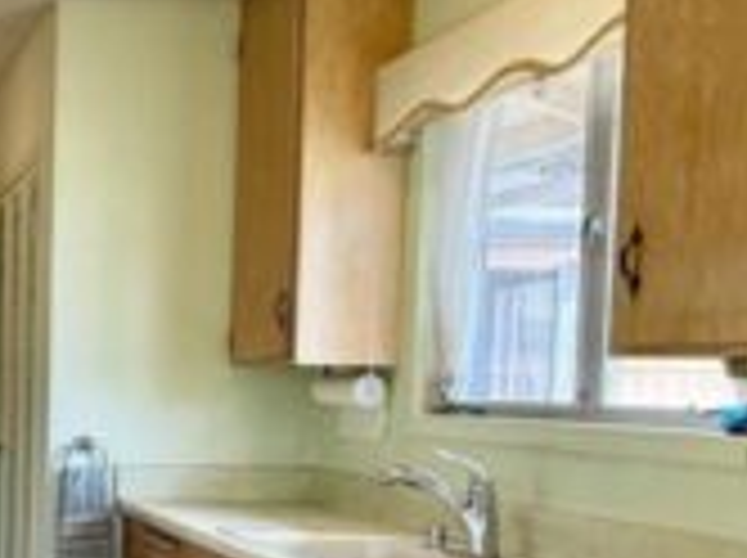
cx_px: -180
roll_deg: +0.2
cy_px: 450
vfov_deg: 26.4
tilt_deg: -2.6
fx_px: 1164
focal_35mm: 54
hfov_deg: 29.7
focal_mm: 2.22
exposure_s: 1/120
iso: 160
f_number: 2.2
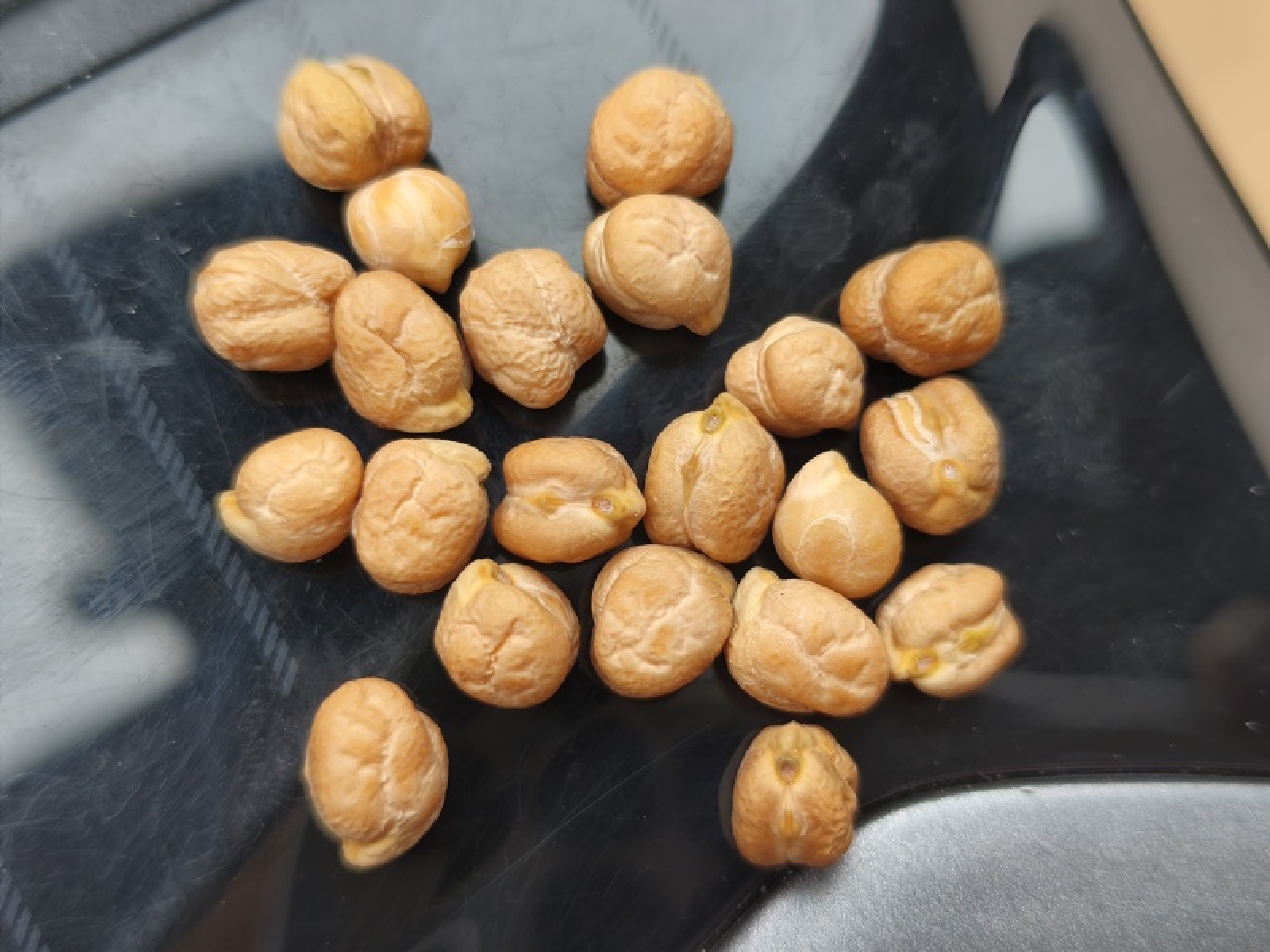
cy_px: 476
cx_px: 635
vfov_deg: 40.7
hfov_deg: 52.6
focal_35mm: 35
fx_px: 1284
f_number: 1.6
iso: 80
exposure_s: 1/181
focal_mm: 5.84
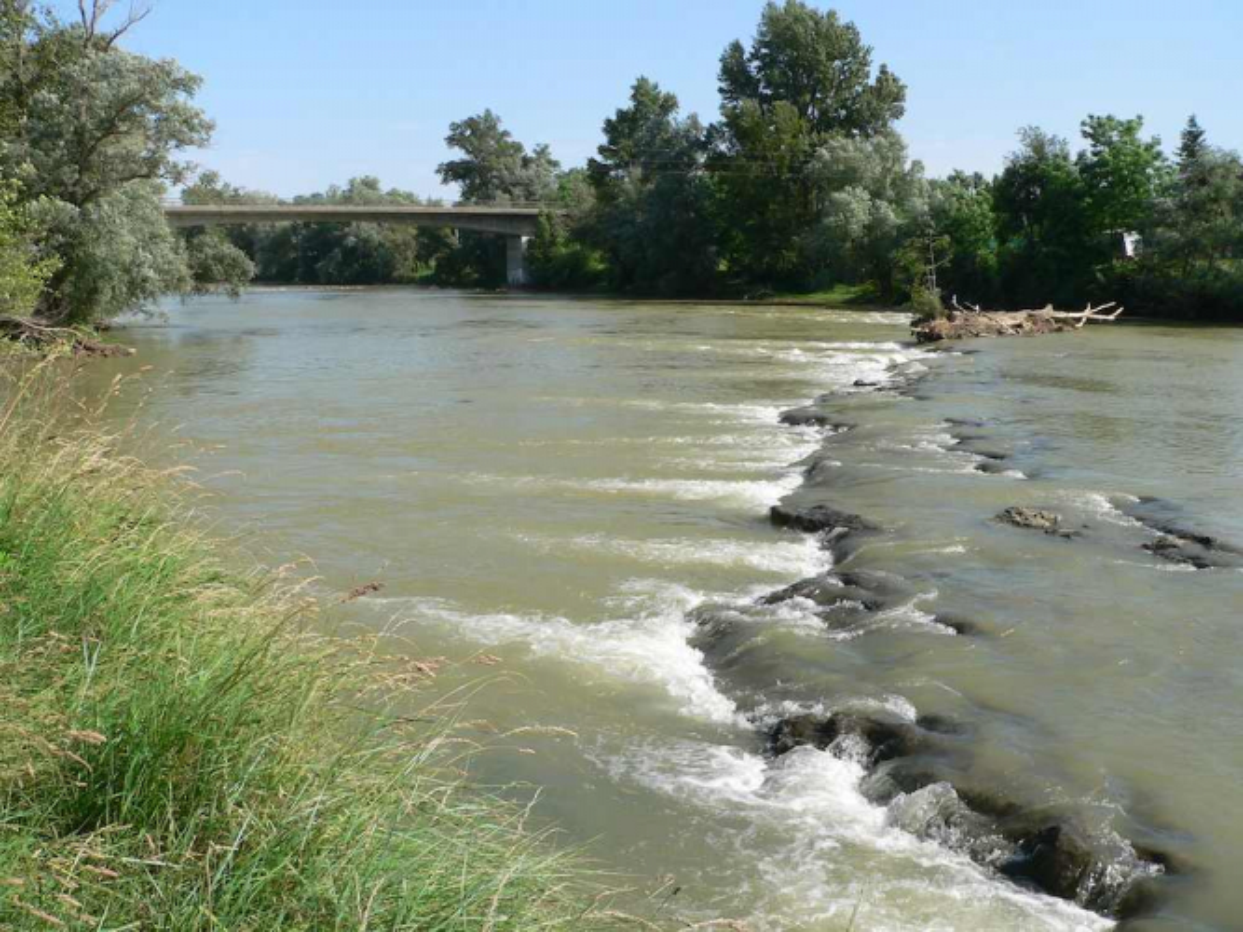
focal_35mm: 36
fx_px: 1292
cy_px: 466
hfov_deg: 51.4
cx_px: 622
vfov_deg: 39.6
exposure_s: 1/500
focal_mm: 6
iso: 80
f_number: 4
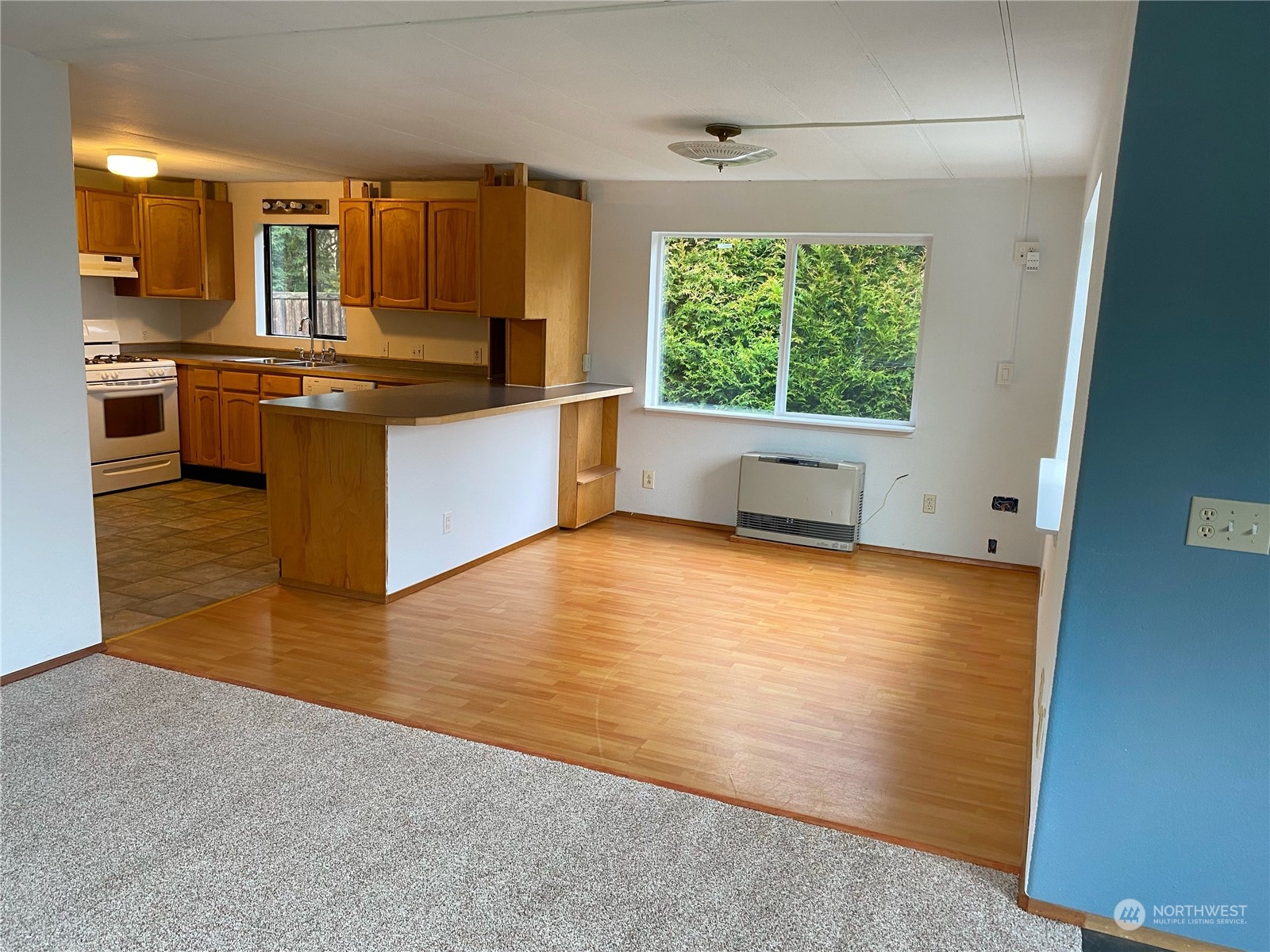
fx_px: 954
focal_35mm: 26
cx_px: 635
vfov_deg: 53.1
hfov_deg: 67.3
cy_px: 476
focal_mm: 4.25
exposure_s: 1/60
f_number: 1.8
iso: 80
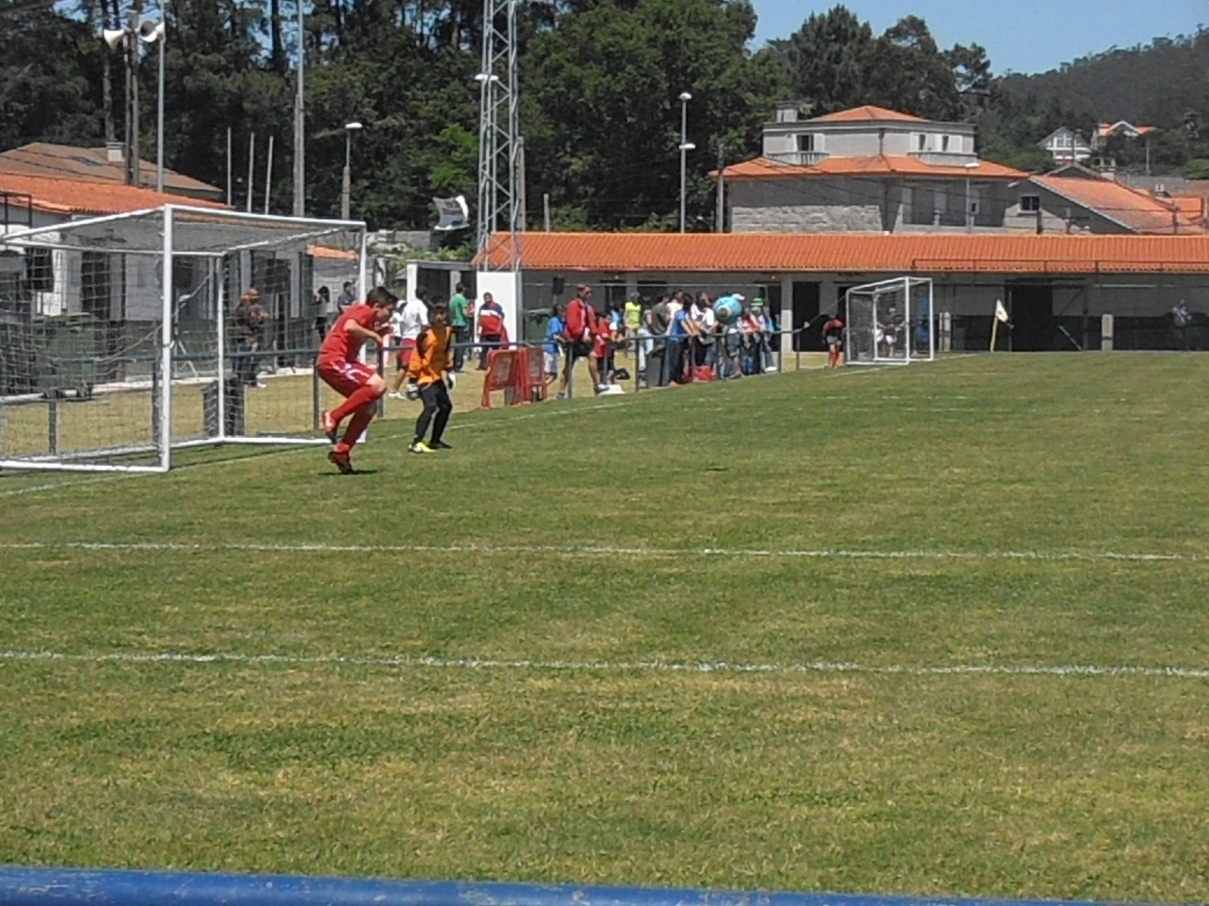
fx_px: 3877
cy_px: 453
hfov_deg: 17.7
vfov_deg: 13.3
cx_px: 604
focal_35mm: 111
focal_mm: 19.64
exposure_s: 1/320
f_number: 14
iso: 400
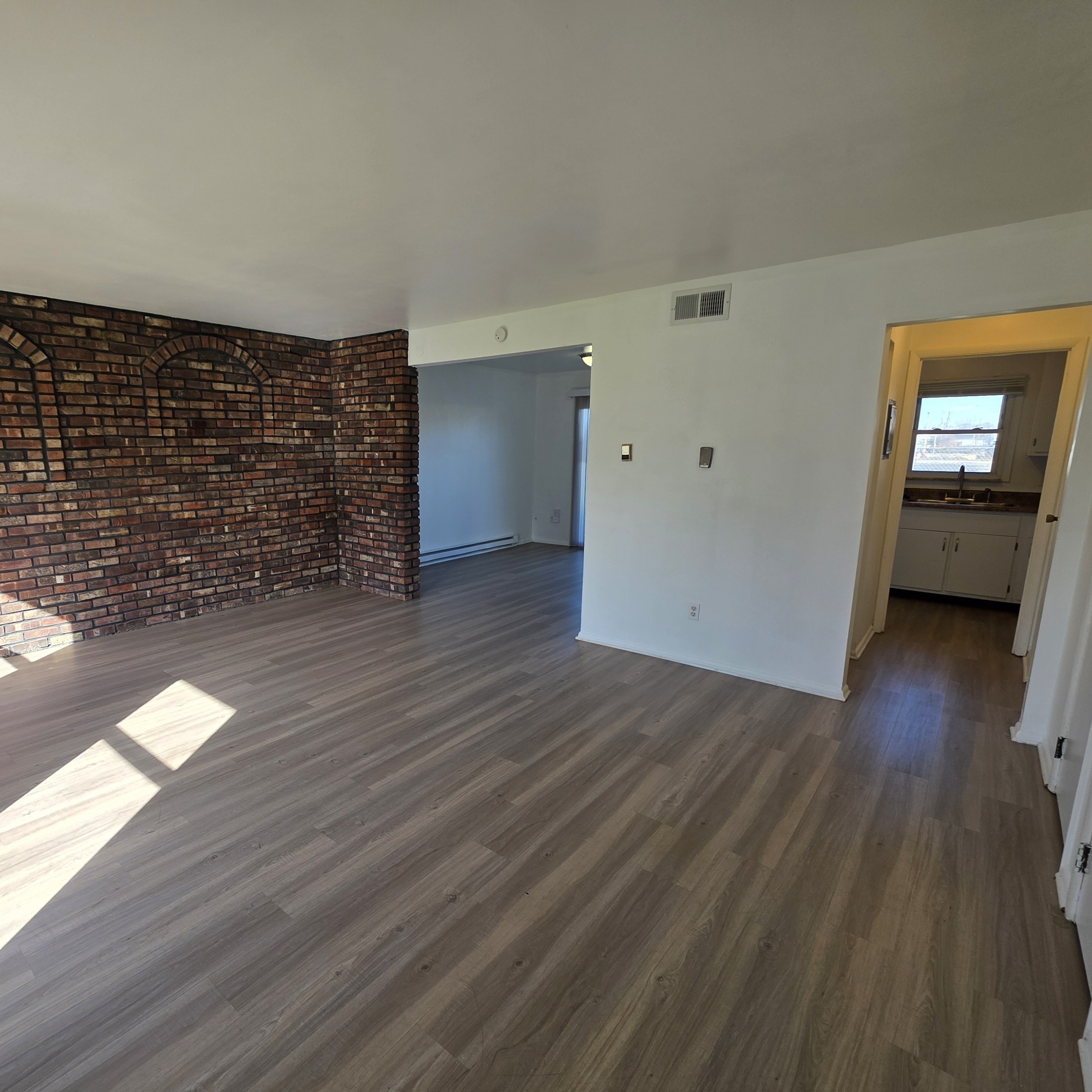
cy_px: 565
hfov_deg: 86.6
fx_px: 571
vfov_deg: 87.4
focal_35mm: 16
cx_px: 450
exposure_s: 1/120
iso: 25
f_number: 1.9
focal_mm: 2.2
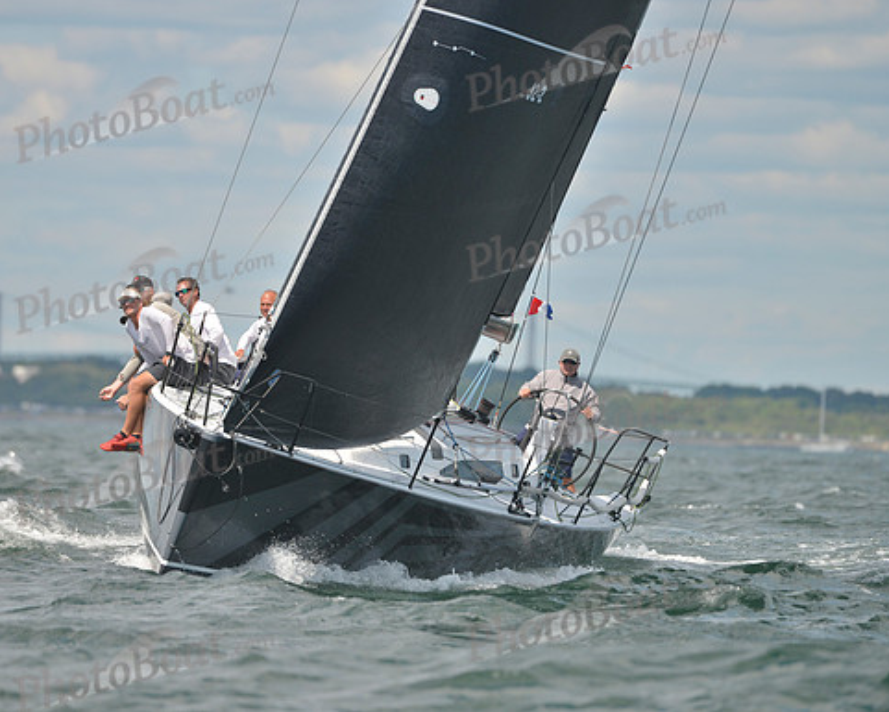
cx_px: 371
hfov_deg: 4.3
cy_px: 356
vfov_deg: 3.4
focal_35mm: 453
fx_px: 11921
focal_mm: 400
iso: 200
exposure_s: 1/1250
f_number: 5
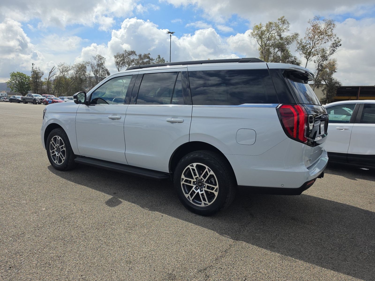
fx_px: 249
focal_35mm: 23
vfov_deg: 58.9
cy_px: 140
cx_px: 188
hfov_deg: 73.9
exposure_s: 1/7940
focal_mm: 6.5
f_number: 1.4
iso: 46
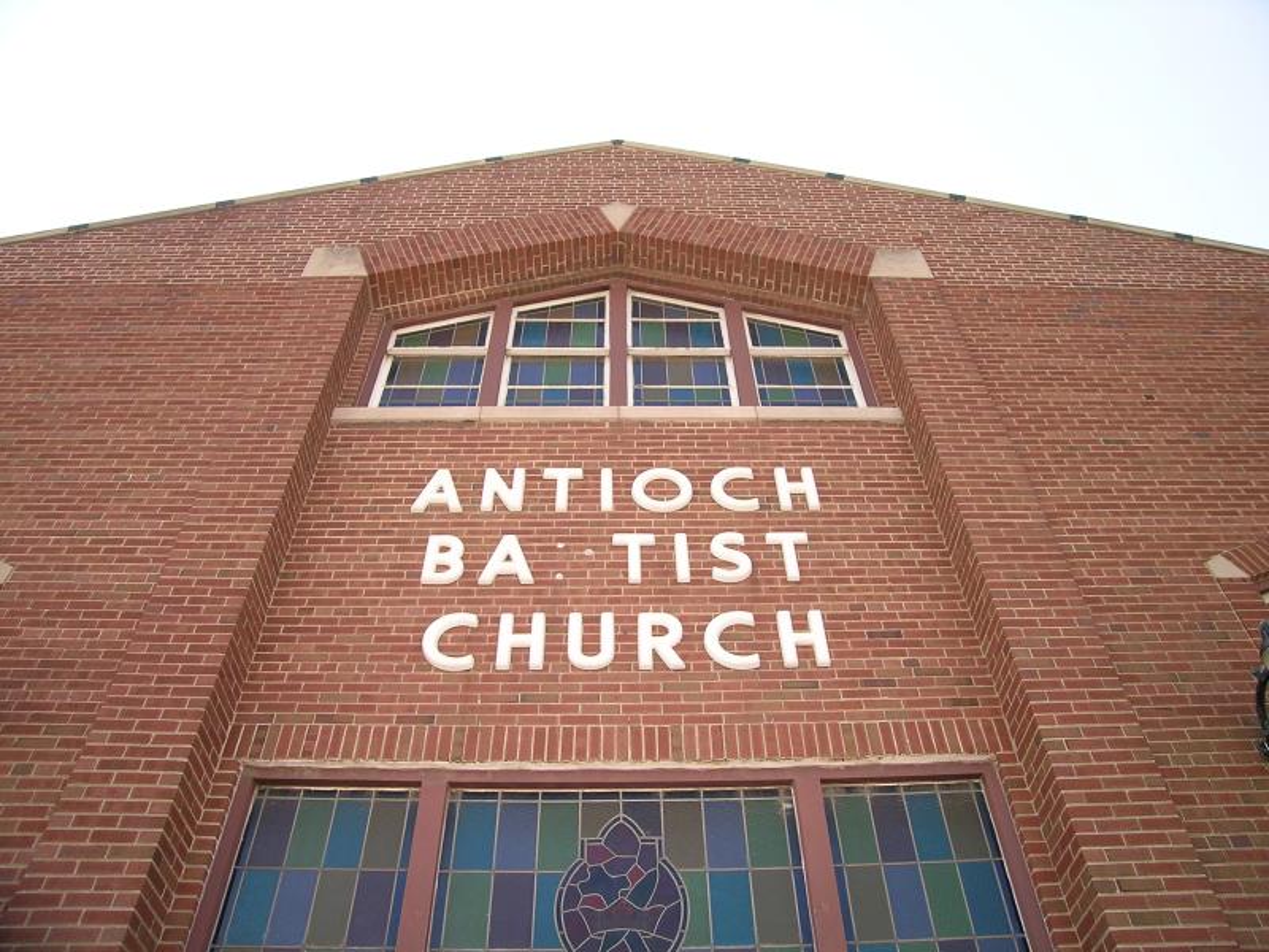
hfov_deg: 63.4
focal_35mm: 28
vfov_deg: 49.7
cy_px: 476
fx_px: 1026
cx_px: 634
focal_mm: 5.8
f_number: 4.4
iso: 50
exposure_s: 1/107
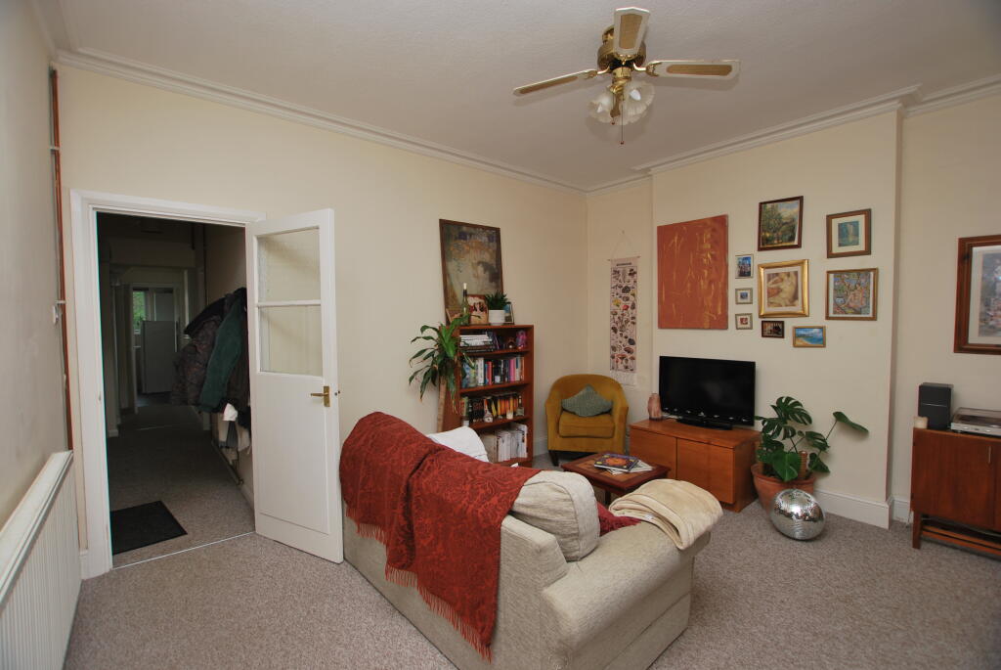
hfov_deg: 100.3
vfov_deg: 77.5
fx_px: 417
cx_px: 500
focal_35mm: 15
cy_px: 335
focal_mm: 10
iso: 100
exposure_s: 1/60
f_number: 4
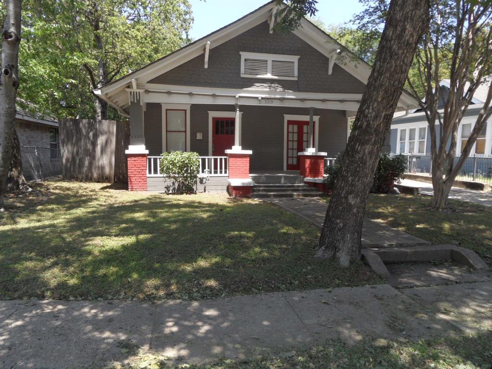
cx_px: 246
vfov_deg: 56.8
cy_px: 184
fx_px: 341
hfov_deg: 71.6
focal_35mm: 24
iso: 80
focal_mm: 3.9
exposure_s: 1/180
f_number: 4.6
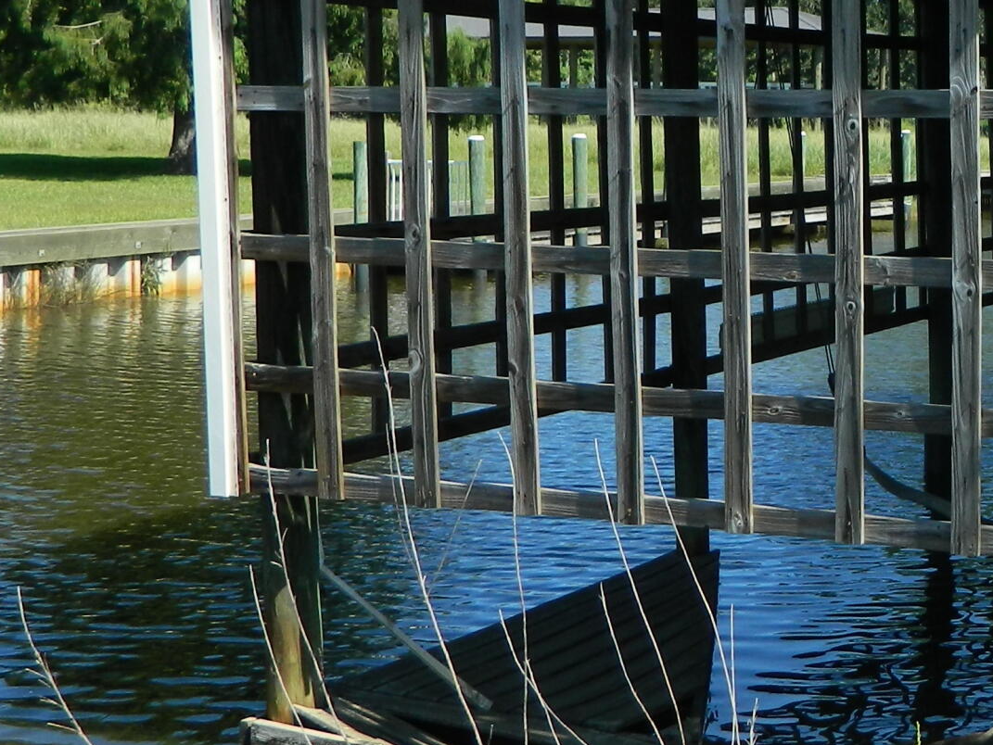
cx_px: 1042
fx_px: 2009
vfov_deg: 20.8
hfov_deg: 26.0
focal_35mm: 70
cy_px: 160
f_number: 3.1
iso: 80
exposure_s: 1/640
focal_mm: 4.5
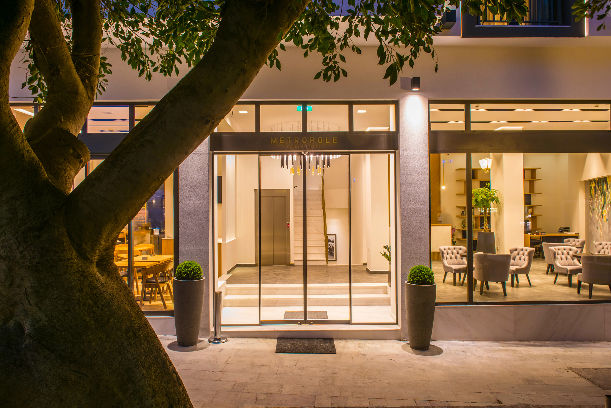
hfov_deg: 73.7
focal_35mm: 24
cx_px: 306
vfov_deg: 53.2
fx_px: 407
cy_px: 204
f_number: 11
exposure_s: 2.5
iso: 200
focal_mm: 24
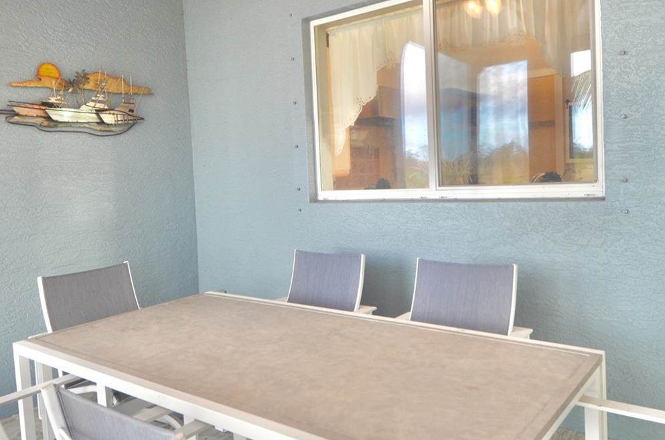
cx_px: 326
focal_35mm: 58
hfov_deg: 34.6
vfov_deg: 23.3
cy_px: 196
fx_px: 1069
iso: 400
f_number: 4
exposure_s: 1/60
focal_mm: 24
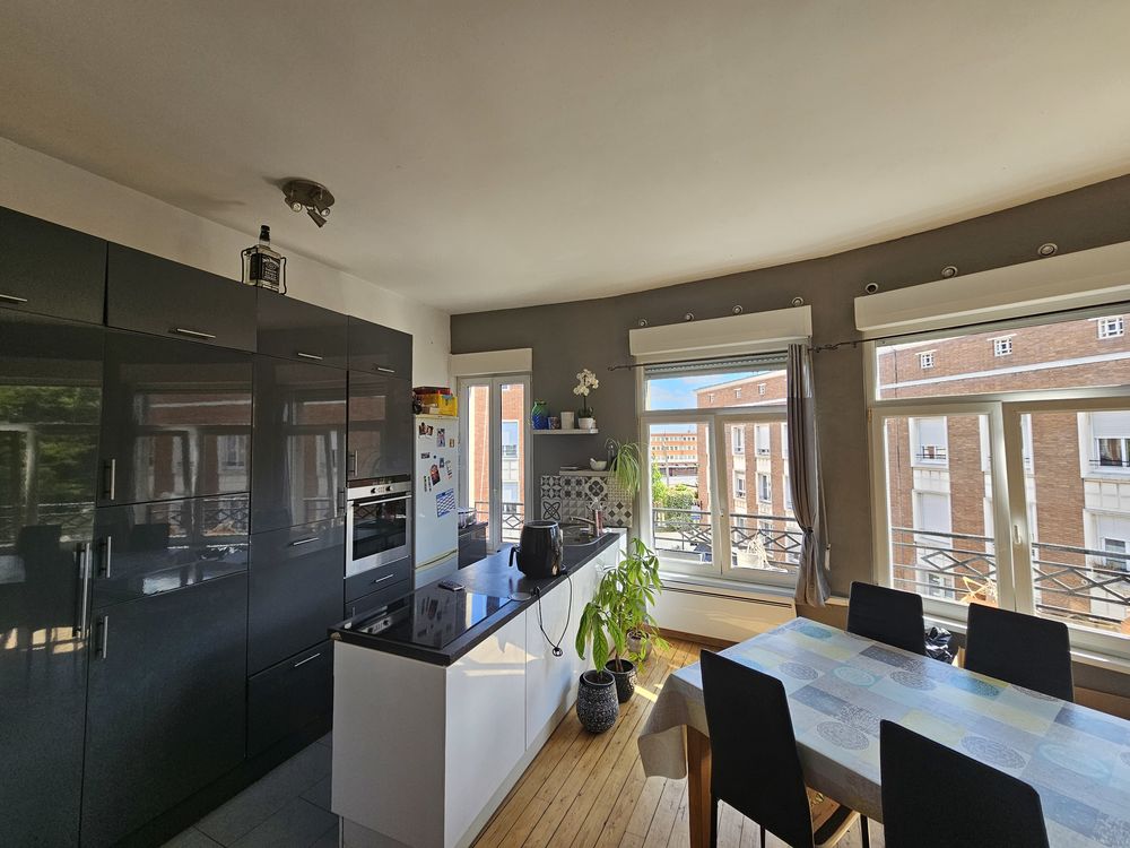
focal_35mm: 13
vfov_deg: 89.9
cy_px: 424
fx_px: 424
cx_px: 565
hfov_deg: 106.2
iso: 64
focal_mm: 2.2
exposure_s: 1/245
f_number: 2.2
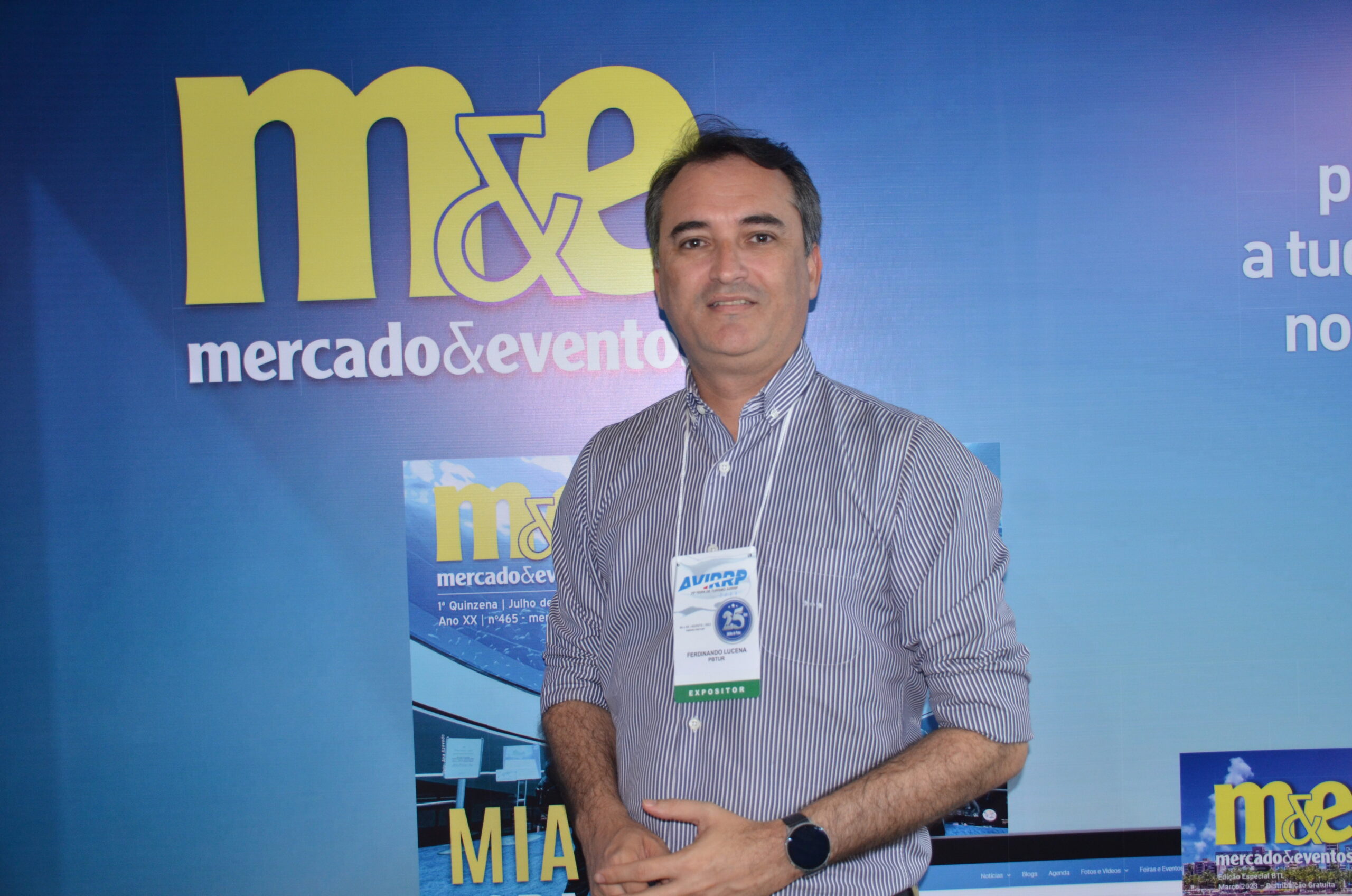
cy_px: 448
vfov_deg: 38.2
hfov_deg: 55.2
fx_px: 1293
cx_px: 676
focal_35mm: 34
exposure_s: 1/60
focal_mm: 23
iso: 800
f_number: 3.8
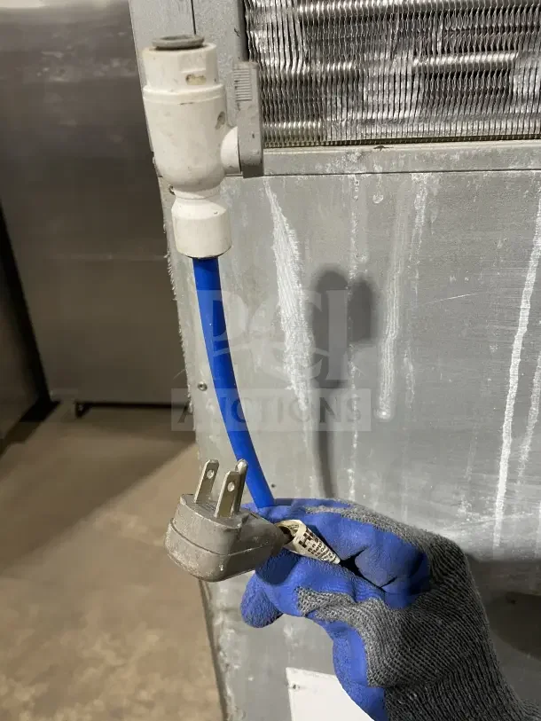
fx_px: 542
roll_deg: +3.2
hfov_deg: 53.1
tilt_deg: -27.9
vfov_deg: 67.3
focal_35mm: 26
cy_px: 360
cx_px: 270
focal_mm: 4.2
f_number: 1.6
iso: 250
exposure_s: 1/60
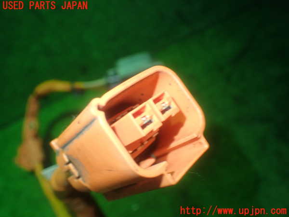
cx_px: 144
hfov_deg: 56.8
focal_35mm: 32
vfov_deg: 44.2
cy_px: 108
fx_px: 267
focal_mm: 5.79
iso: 320
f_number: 2.4
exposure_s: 1/30
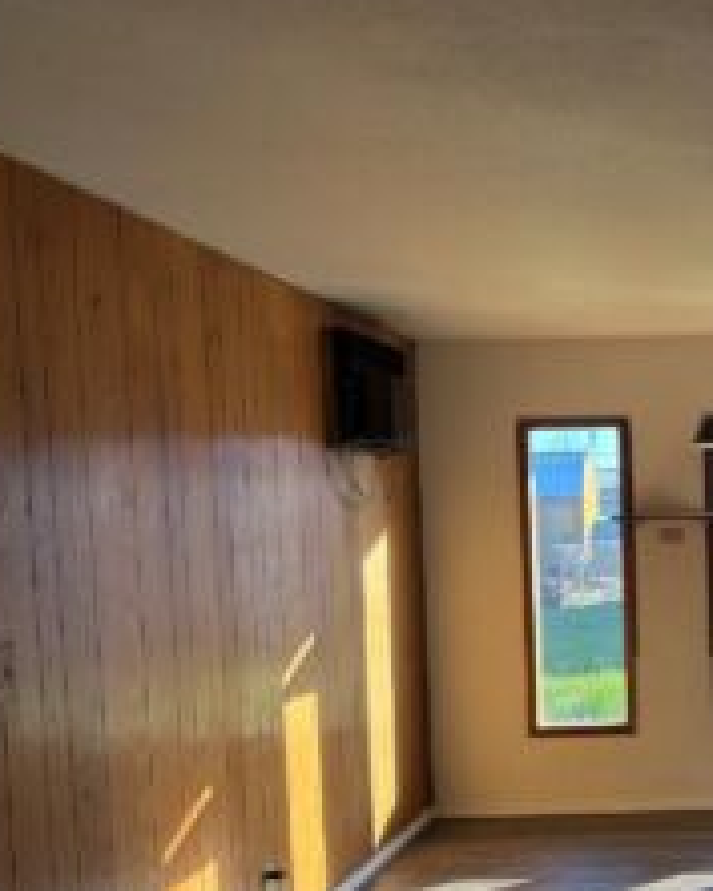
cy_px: 585
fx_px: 1213
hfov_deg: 30.1
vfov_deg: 39.9
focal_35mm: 46
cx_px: 745
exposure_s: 1/120
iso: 40
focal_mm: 5.96
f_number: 1.6
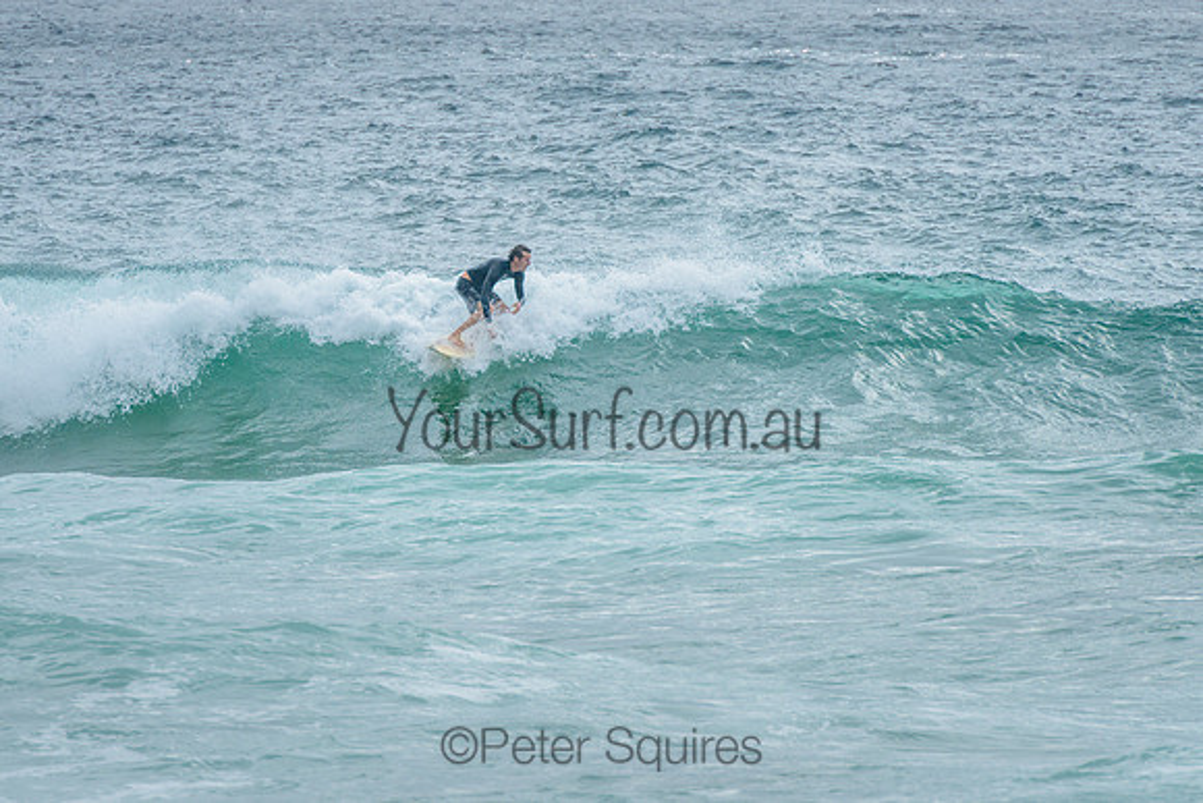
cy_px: 308
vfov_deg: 2.7
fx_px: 16830
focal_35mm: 504
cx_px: 558
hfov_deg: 4.1
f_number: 10
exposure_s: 1/1600
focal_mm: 400
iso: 500
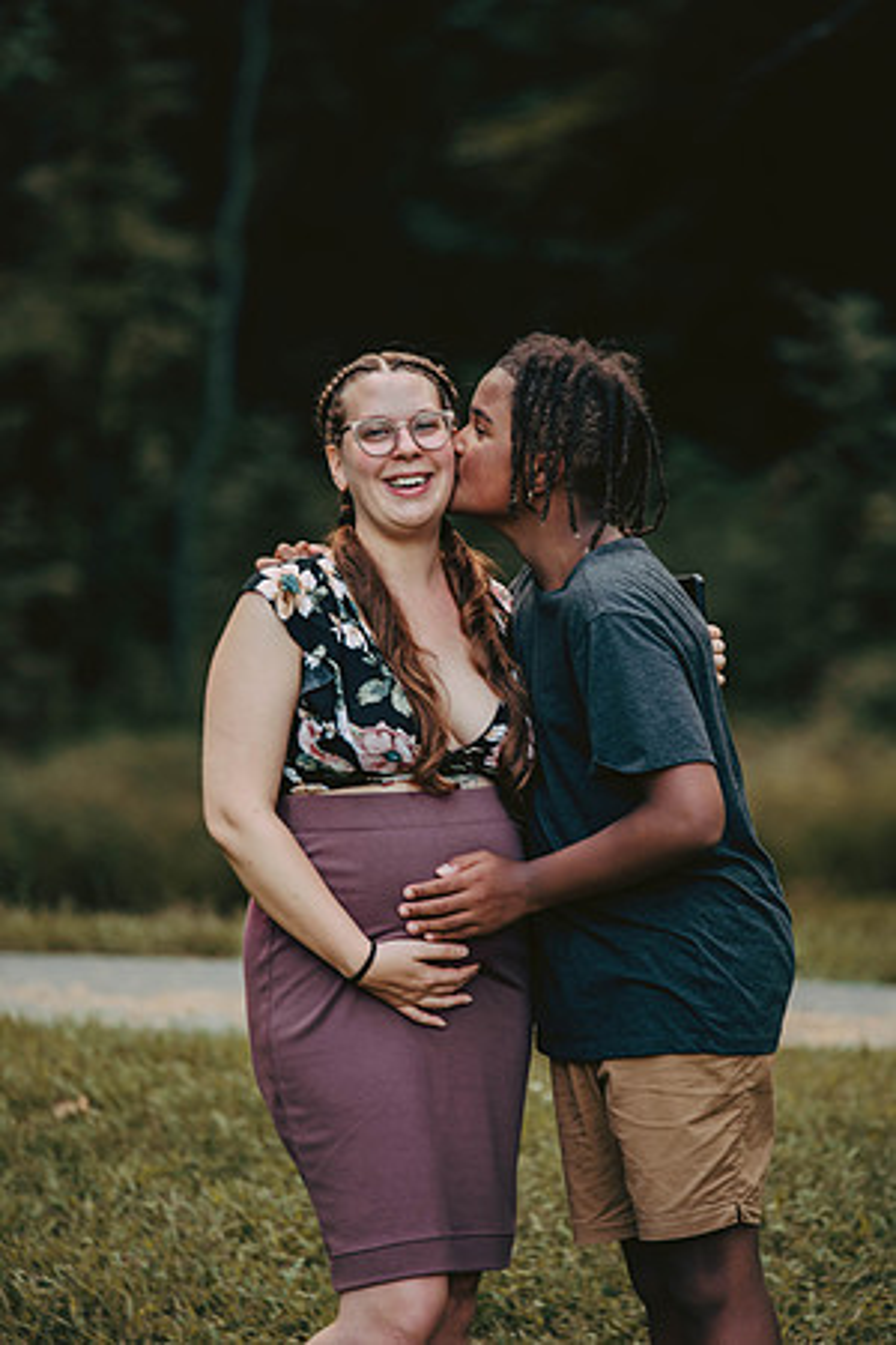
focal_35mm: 195
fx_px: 7279
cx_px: 448
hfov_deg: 7.0
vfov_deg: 10.5
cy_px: 672
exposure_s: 1/125
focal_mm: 195
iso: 250
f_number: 3.5
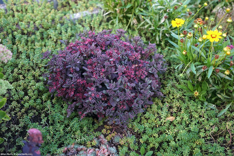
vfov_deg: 33.4
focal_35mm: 40
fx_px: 260
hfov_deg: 48.5
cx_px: 117
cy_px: 78
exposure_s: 1/160
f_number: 4
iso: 800
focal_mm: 40
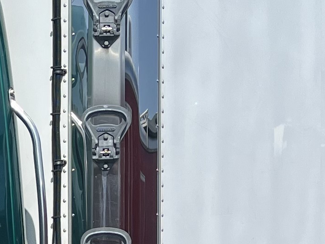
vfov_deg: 9.9
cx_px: -165
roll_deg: +1.0
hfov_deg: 12.6
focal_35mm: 149
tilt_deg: -0.3
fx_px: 1399
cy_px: 262
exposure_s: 1/4854
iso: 50
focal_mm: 5.1
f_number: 1.6
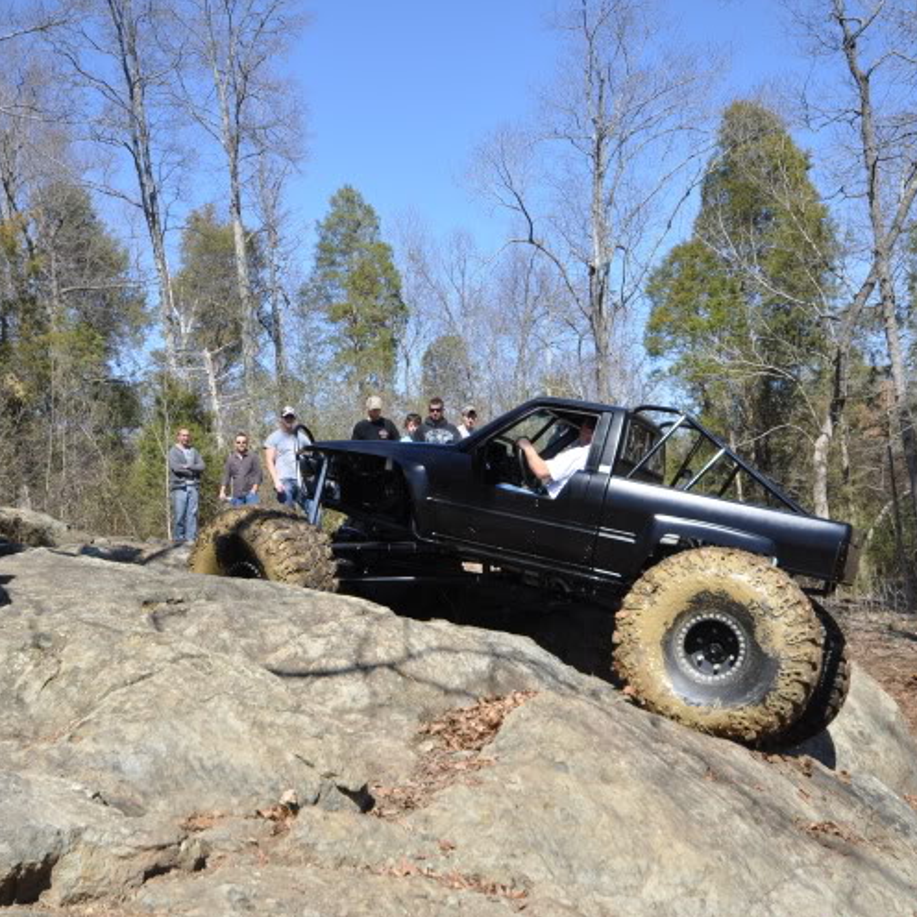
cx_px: 406
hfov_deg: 40.9
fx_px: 1229
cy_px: 443
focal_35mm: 41
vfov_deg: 40.9
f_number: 8
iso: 200
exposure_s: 1/250
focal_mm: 20
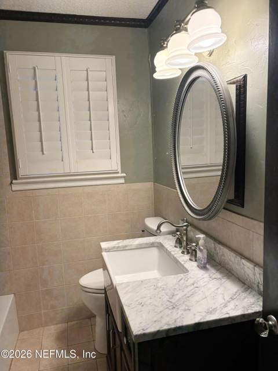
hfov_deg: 53.1
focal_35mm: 26
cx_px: 139
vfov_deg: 67.3
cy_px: 186
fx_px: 278
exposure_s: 1/120
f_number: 1.6
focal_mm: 5.96
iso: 200
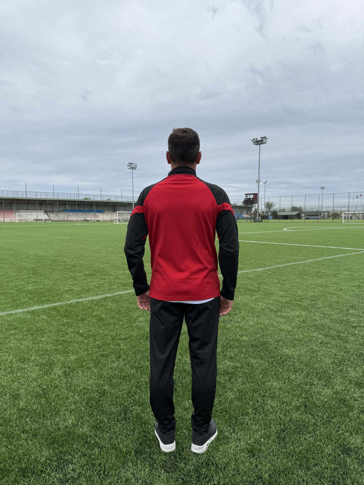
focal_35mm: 24
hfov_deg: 56.8
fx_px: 336
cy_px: 242
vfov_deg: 71.6
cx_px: 182
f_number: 1.78
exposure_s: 1/2525
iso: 80
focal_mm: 6.76
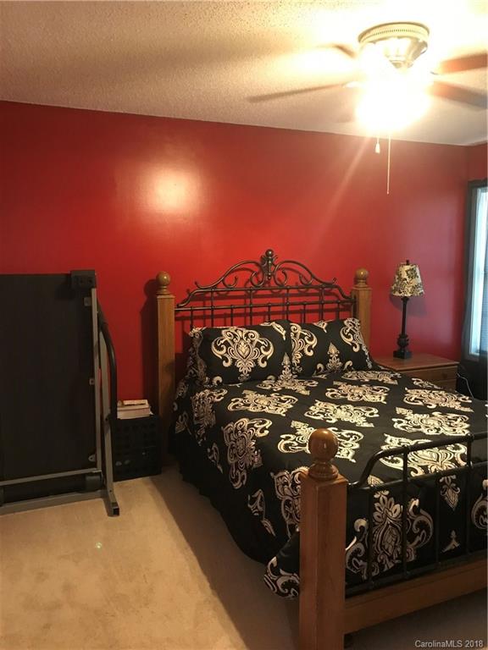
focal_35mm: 28
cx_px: 244
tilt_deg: -8.1
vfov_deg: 63.4
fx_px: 526
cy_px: 325
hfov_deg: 49.7
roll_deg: +0.3
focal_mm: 3.99
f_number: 1.8
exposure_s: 1/15
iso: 100
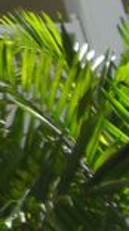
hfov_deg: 4.0
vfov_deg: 7.6
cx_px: -463
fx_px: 1669
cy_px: -185
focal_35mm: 274
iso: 64
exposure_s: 1/640
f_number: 2.7
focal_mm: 6.2
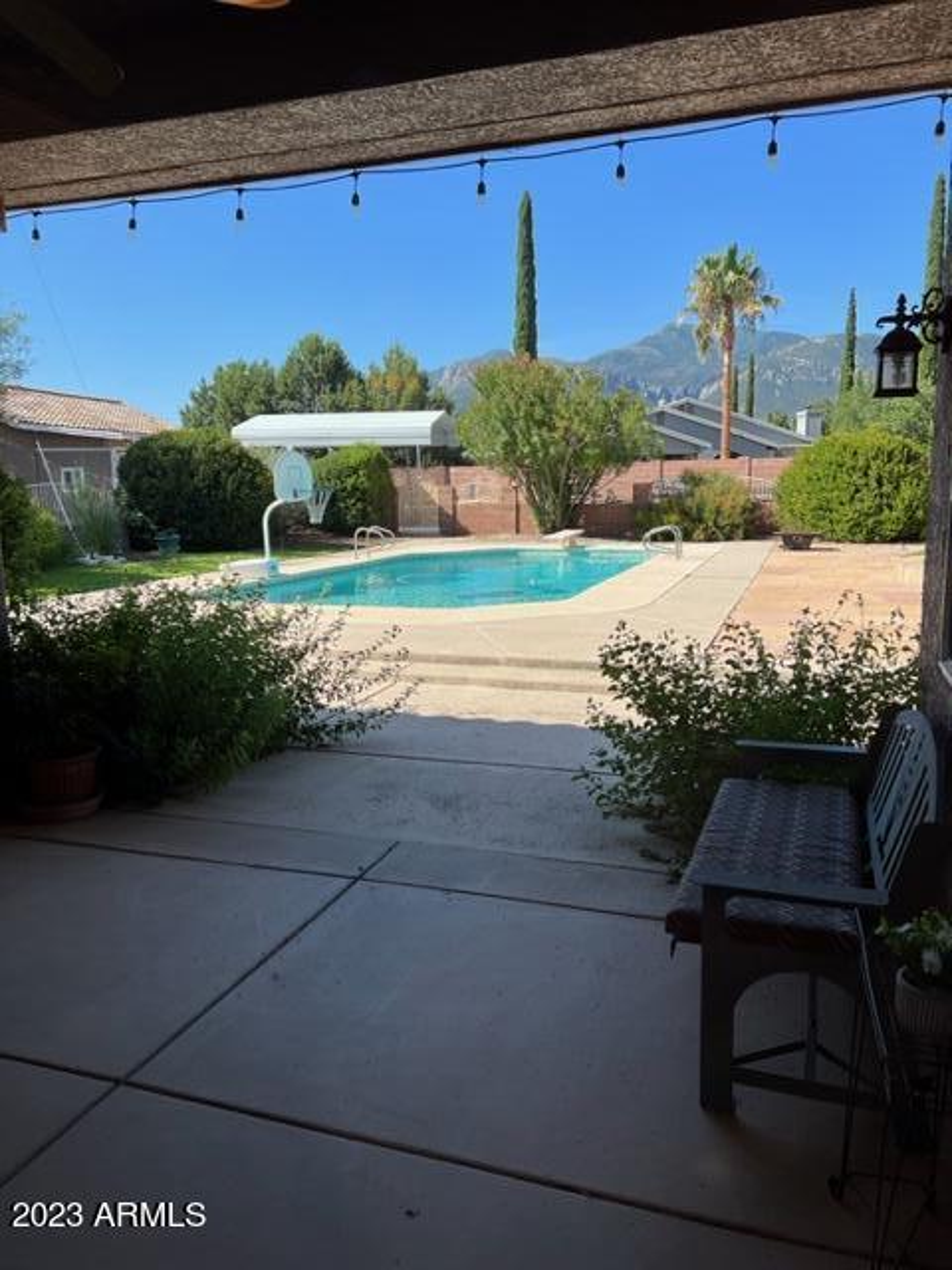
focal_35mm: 26
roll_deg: +1.3
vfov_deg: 67.3
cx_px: 476
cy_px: 635
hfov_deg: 53.1
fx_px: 953
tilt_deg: -9.5
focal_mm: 5.7
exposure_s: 1/1209
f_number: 1.5
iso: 50
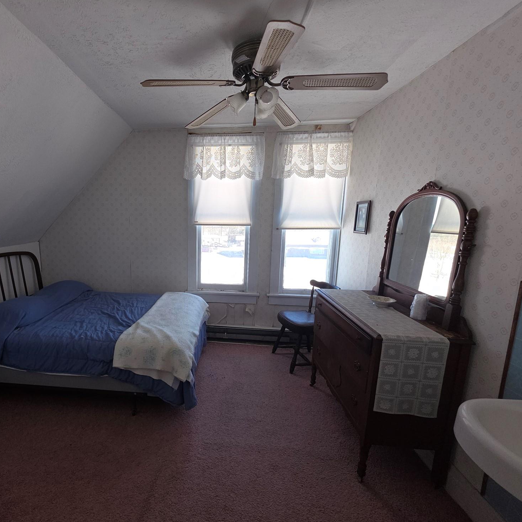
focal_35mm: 16
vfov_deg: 87.4
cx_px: 194
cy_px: 269
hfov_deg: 85.6
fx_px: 273
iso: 40
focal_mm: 2.2
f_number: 1.9
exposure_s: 1/120
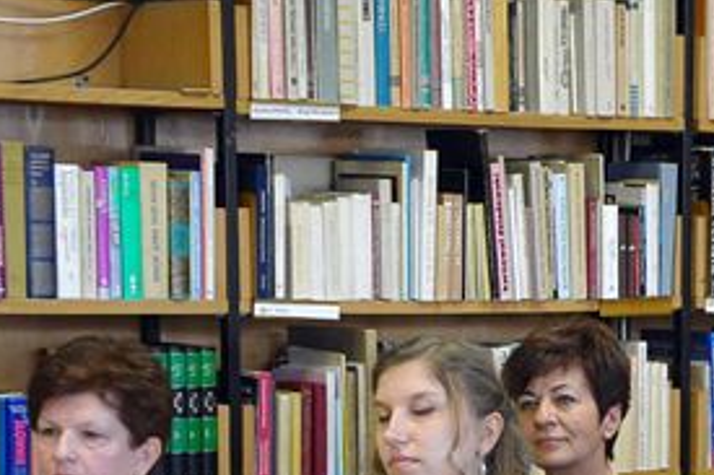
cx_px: 797
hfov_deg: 11.5
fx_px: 3488
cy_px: 728
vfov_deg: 7.6
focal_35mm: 176
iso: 1600
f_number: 4.5
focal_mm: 38
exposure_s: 1/80
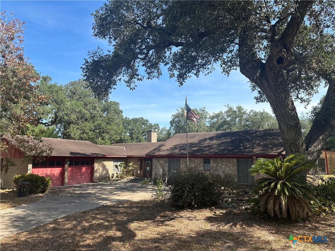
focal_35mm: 24
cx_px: 168
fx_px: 232
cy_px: 126
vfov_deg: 56.8
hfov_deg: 71.6
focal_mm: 6.86
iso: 80
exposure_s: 1/2469
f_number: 1.78
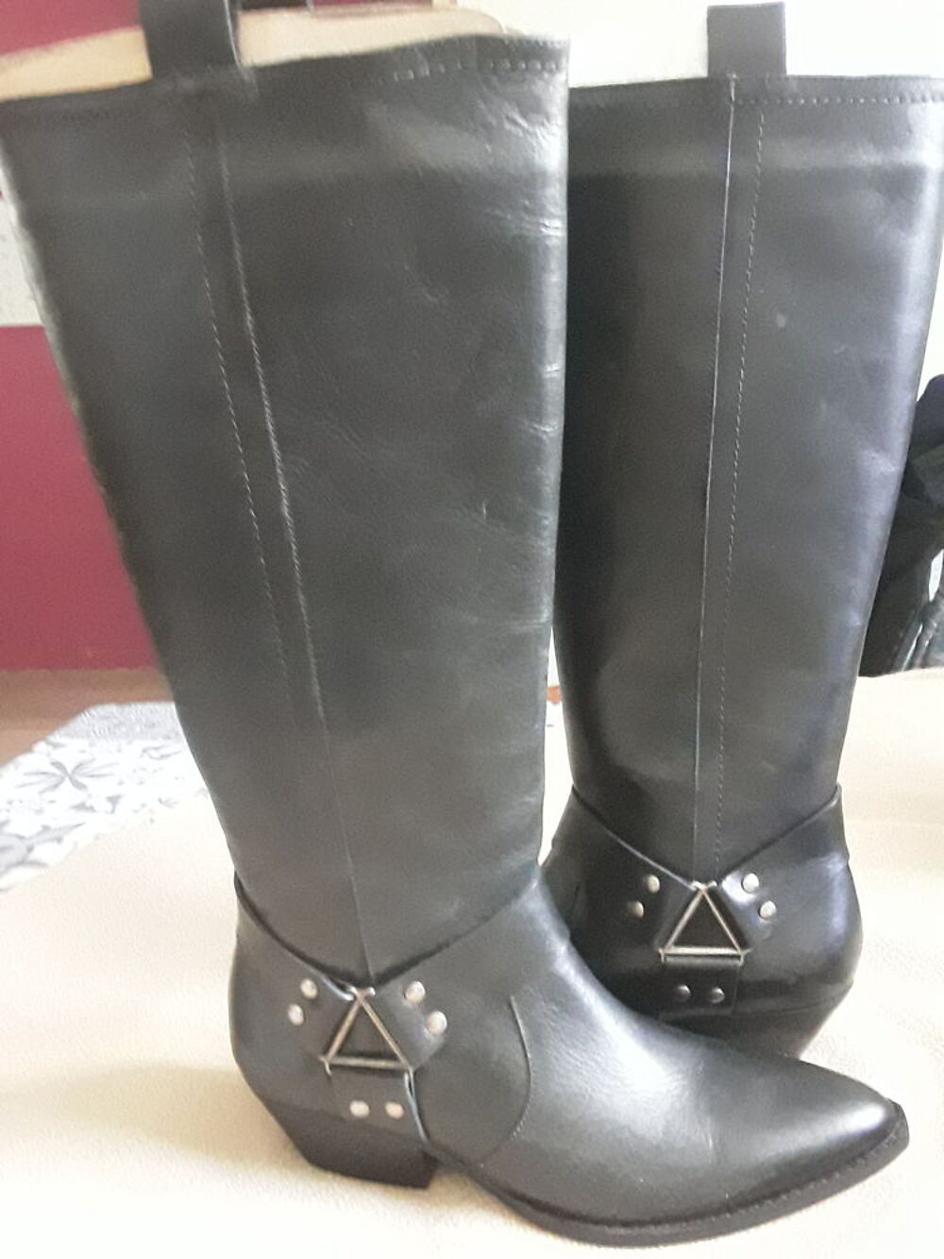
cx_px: 472
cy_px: 630
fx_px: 1091
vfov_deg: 60.0
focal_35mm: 30
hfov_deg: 46.8
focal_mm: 2.2
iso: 640
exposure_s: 1/20
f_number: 1.9
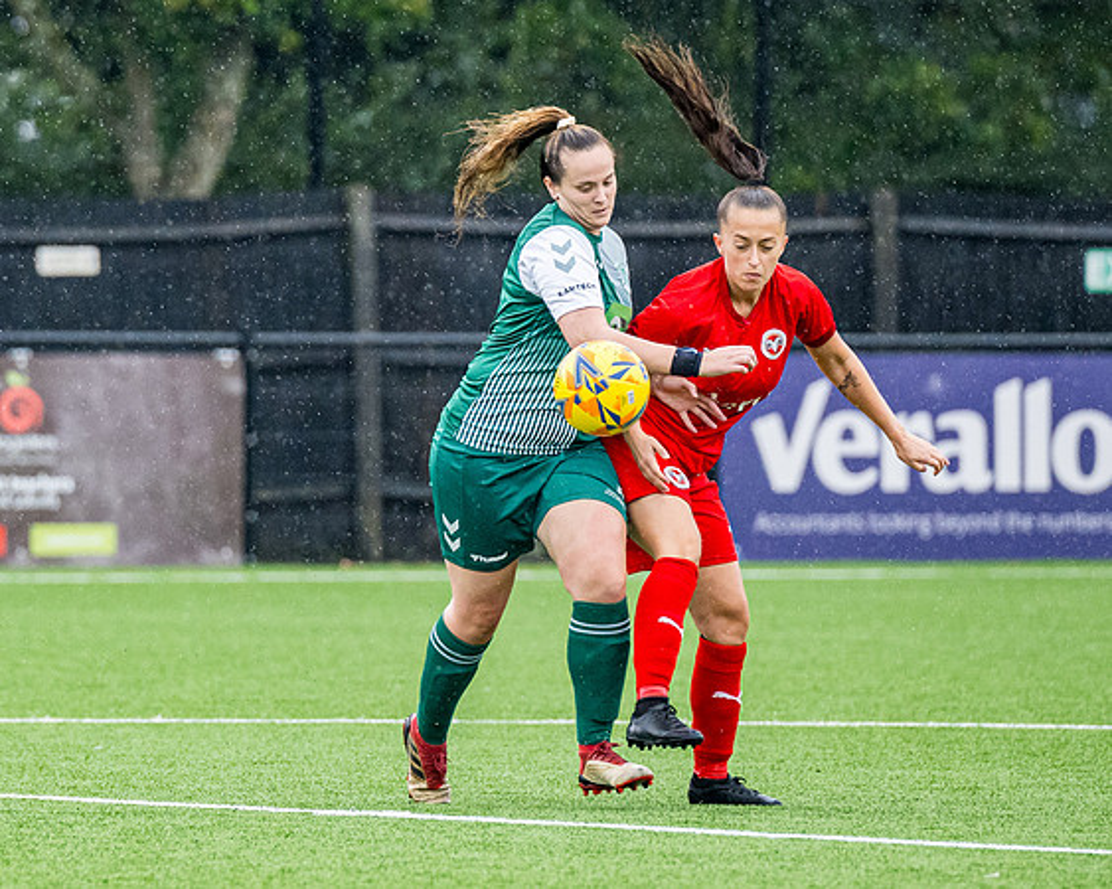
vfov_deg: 3.0
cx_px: 365
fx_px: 16886
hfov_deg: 3.8
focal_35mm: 513
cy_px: 395
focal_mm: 200
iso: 1250
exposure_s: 1/1250
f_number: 3.2
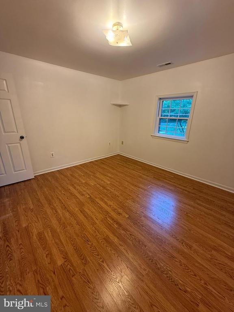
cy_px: 156
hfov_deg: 85.7
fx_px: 126
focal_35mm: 14
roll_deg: -2.1
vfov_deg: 102.1
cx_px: 117
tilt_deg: -18.3
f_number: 2.2
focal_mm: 2.22
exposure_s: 1/60
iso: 250
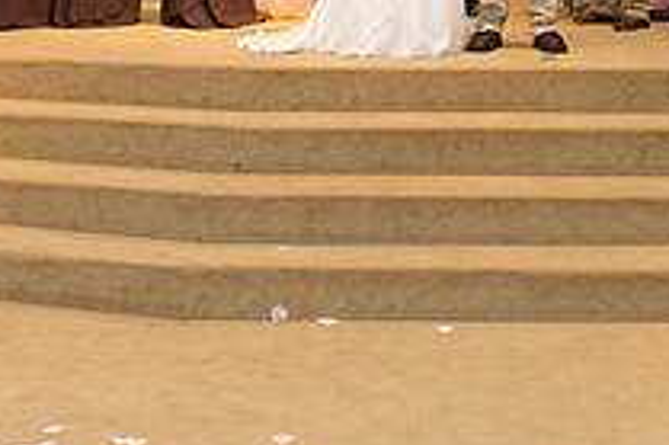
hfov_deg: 26.9
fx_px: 1393
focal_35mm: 75
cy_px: -128
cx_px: 439
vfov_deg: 17.1
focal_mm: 27
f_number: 5
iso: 1600
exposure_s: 1/160
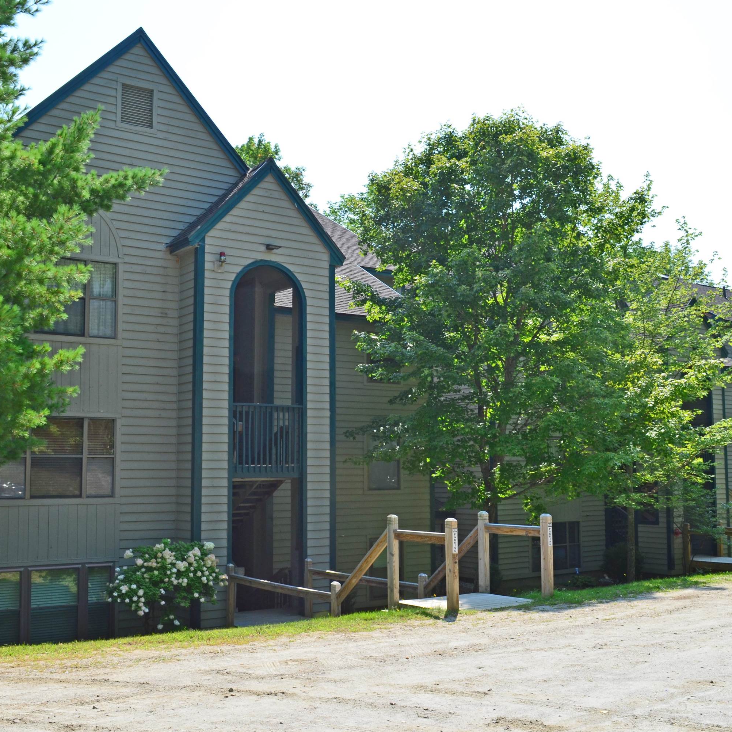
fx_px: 933
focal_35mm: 39
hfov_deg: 42.8
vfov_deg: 42.8
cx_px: 360
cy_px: 364
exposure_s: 1/125
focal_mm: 20
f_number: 11
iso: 125
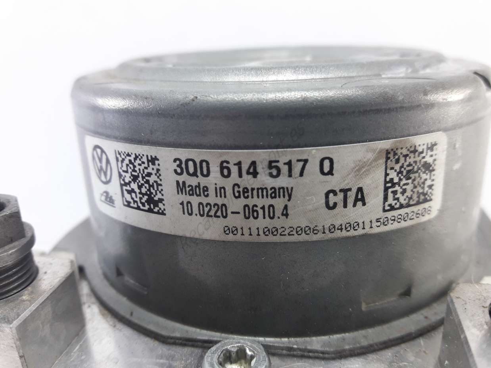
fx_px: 397
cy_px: 184
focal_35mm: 28
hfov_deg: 63.5
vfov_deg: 49.7
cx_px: 246
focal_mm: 3.7
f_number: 1.9
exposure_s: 1/33
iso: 80
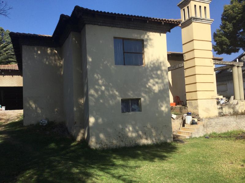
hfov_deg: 58.4
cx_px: 122
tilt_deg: +3.2
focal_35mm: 31
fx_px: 219
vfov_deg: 45.4
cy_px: 92
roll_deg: +1.5
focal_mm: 3.3
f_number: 2.4
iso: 25
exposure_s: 1/1217
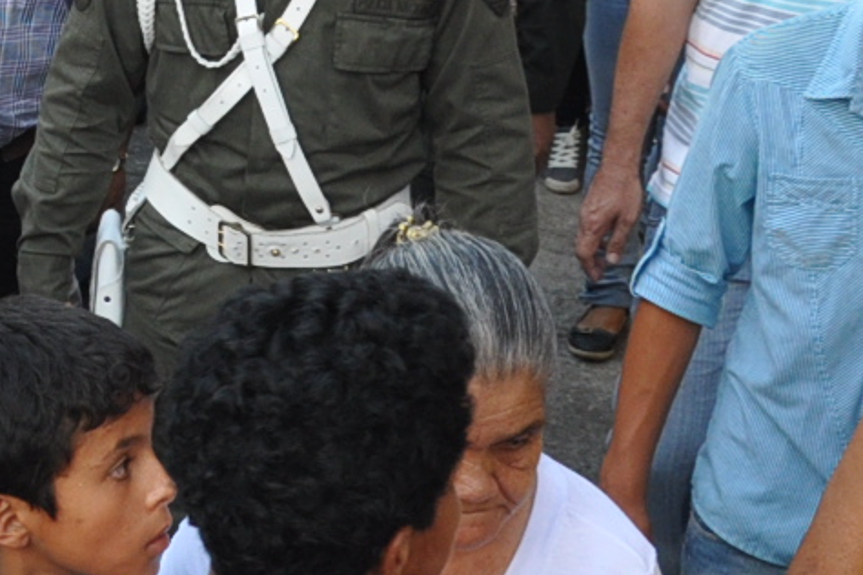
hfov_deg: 15.7
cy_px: 45
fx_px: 2924
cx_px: -368
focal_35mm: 122
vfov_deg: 11.2
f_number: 6.3
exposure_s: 1/160
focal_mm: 18
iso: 640
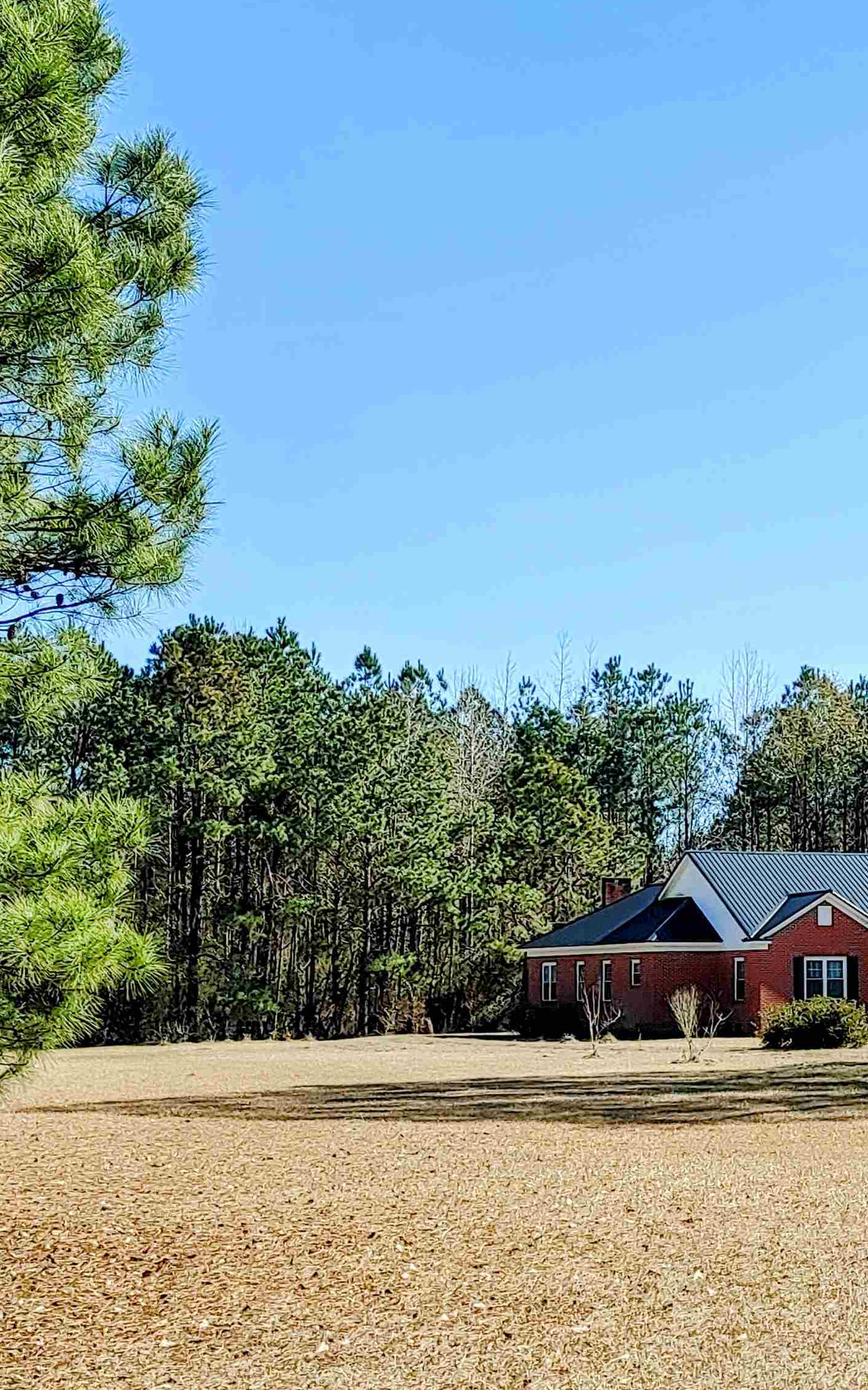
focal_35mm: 66
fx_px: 2499
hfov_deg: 19.3
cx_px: 819
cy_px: 689
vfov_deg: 31.1
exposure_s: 1/1493
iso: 50
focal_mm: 5.58
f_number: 1.8
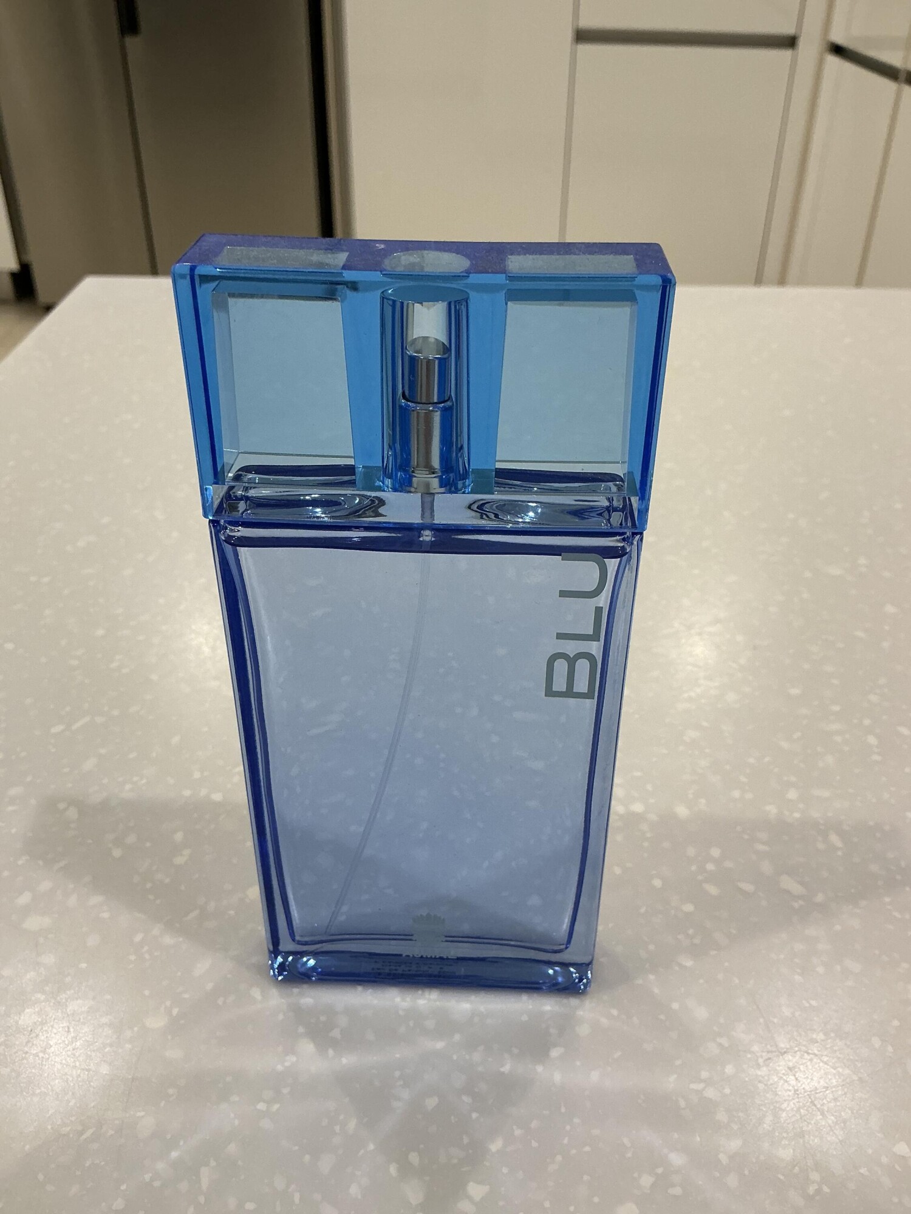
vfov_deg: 63.4
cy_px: 607
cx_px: 456
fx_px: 983
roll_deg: -0.7
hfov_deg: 49.7
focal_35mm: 28
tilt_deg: -35.0
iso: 64
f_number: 1.8
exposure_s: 1/110
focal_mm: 3
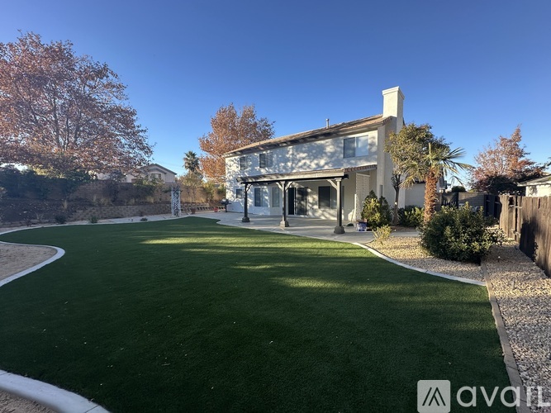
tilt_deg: -3.2
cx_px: 276
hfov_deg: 102.1
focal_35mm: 14
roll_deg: +0.6
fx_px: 223
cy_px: 206
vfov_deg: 85.7
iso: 40
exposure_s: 1/561
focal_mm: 2.22
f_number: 2.2
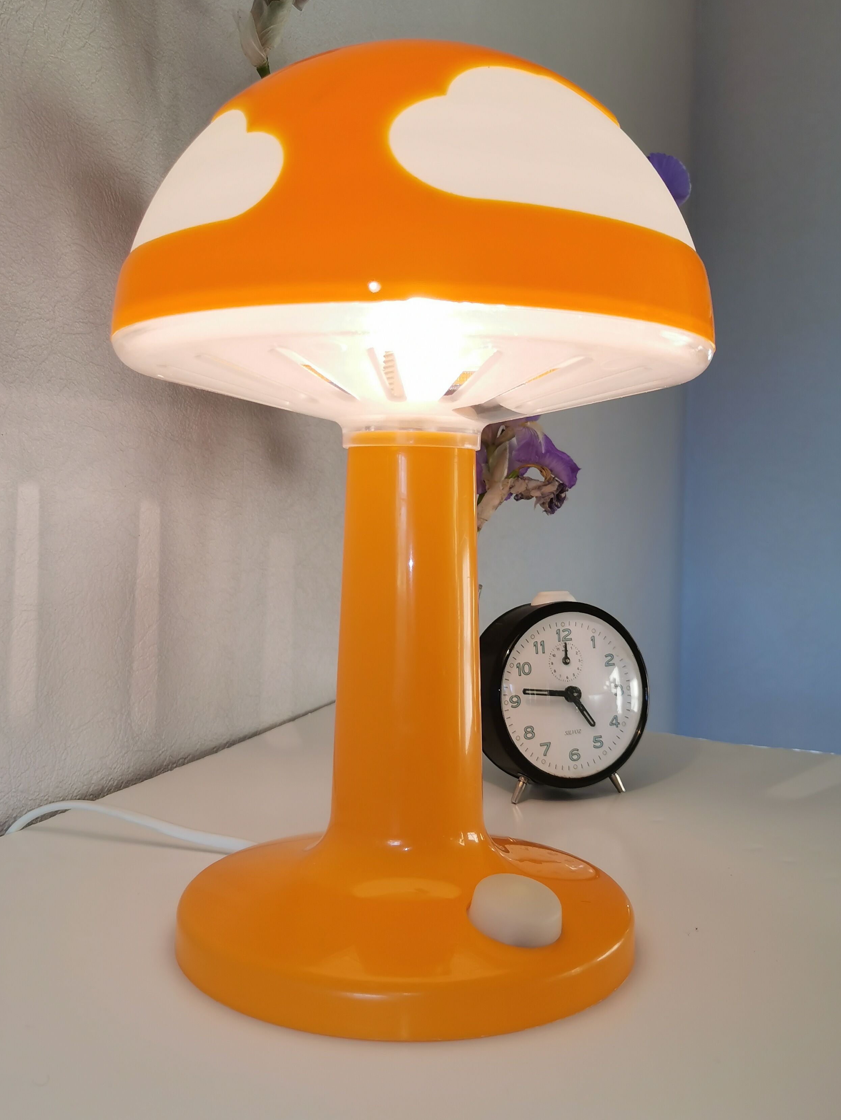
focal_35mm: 34
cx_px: 413
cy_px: 528
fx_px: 1101
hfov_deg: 41.8
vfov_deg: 53.9
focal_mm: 5.58
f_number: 1.8
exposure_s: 1/103
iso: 50
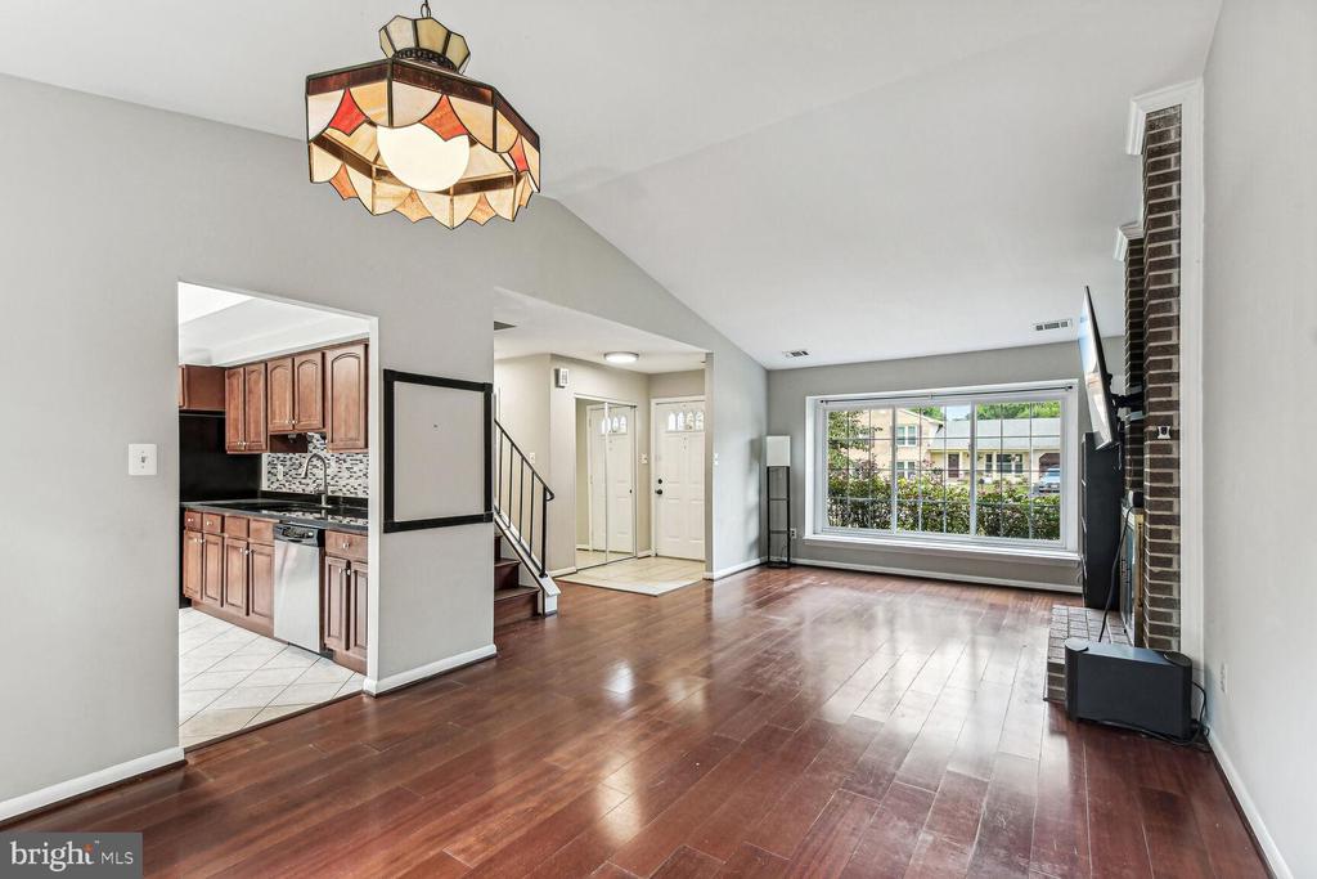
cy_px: 440
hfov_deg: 100.4
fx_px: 549
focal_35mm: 15
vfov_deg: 77.3
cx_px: 658
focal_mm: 10
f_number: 5.6
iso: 640
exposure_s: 1/50
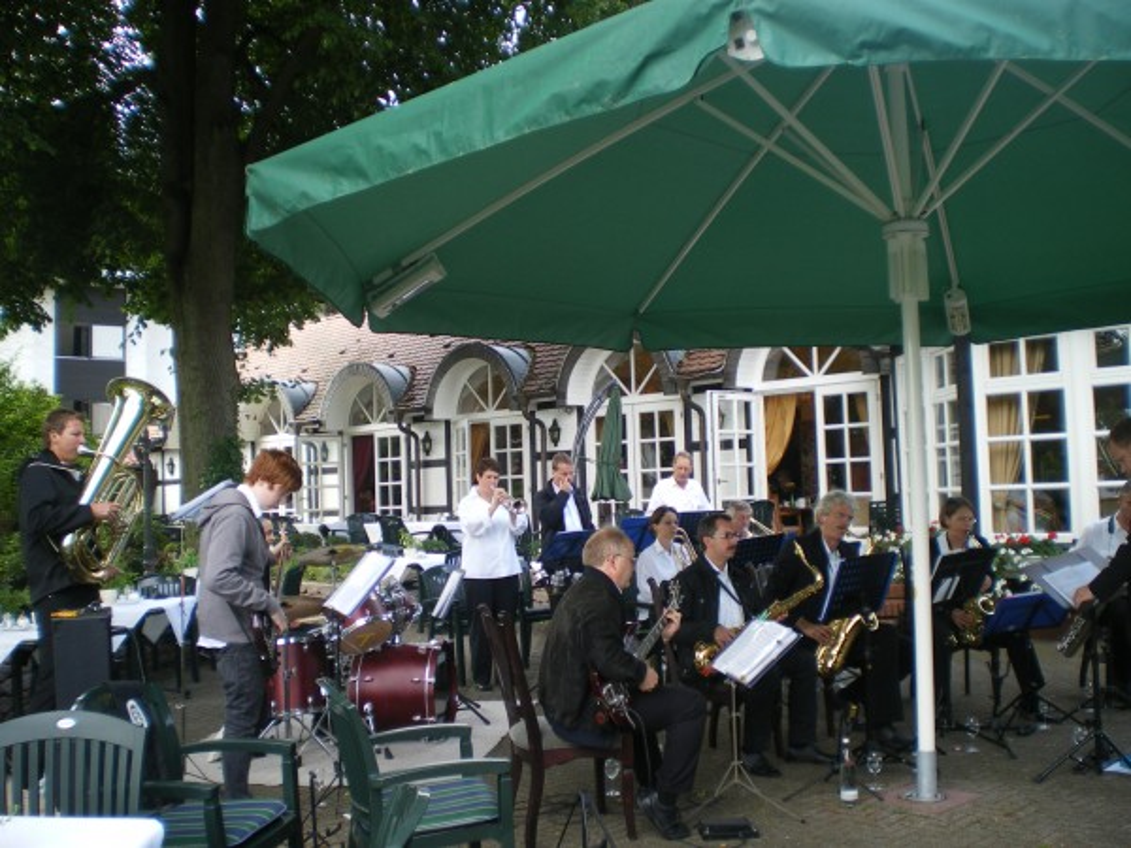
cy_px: 424
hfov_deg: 51.4
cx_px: 566
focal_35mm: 36
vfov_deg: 39.7
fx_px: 1176
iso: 50
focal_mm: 6.3
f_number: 3.1
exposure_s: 1/100
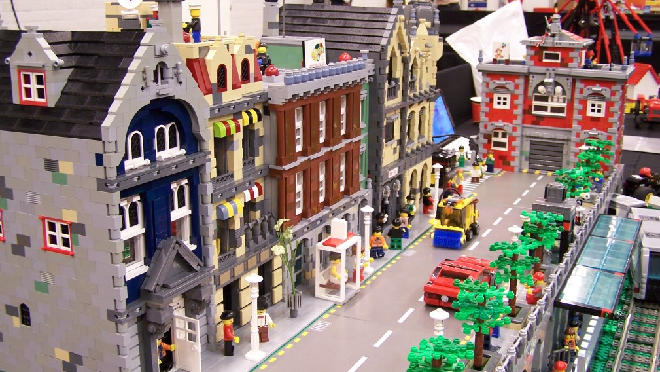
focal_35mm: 42
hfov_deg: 48.3
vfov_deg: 28.4
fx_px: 735
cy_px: 186
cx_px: 334
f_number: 2.8
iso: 80
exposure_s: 1/2
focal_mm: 6.3
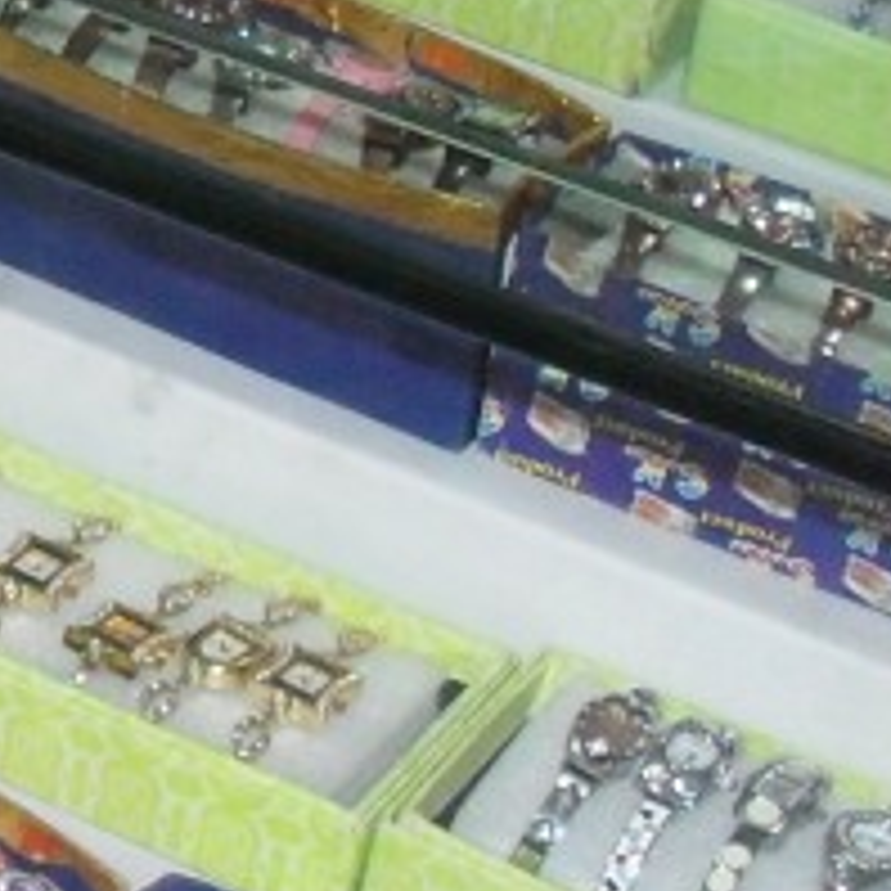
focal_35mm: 174
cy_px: -176
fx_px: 5067
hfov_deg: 9.1
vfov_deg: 9.9
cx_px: -1161
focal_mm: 6.3
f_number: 2.8
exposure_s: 1/45
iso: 200
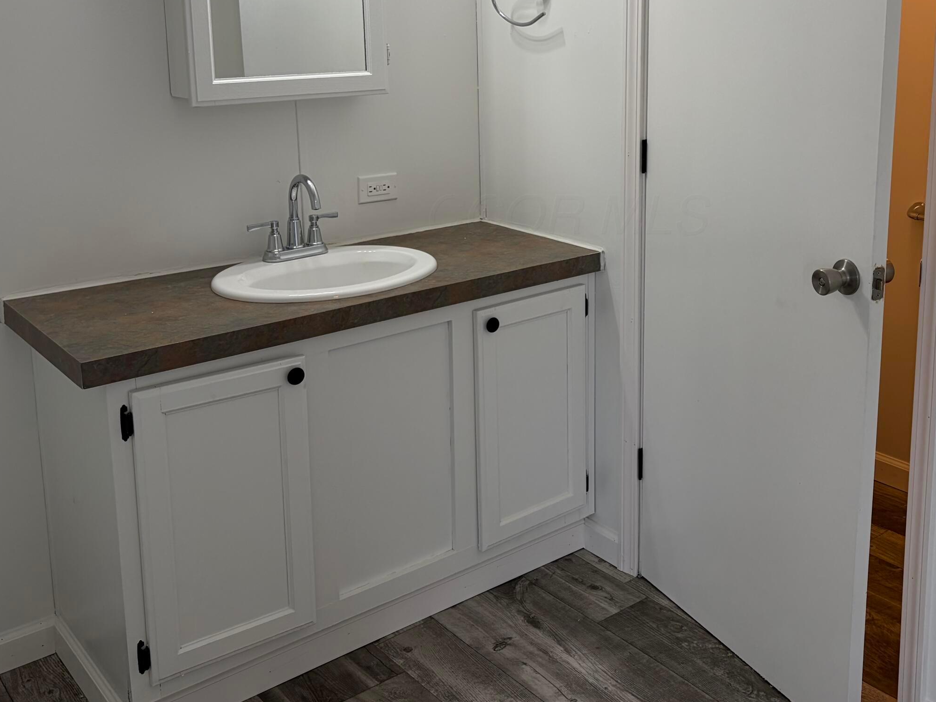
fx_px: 1055
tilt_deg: -10.3
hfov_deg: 47.5
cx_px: 569
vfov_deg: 36.3
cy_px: 214
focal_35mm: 39
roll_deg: +1.0
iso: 50
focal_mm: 5.96
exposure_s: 1/120
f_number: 1.6
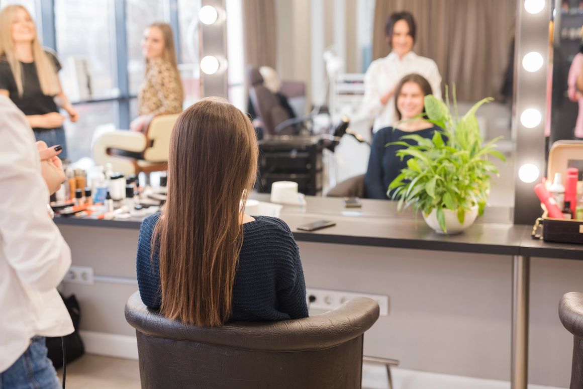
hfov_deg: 39.6
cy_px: 194
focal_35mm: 50
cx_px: 292
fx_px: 810
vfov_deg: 27.0
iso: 400
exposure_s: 1/160
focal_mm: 50
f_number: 2.2
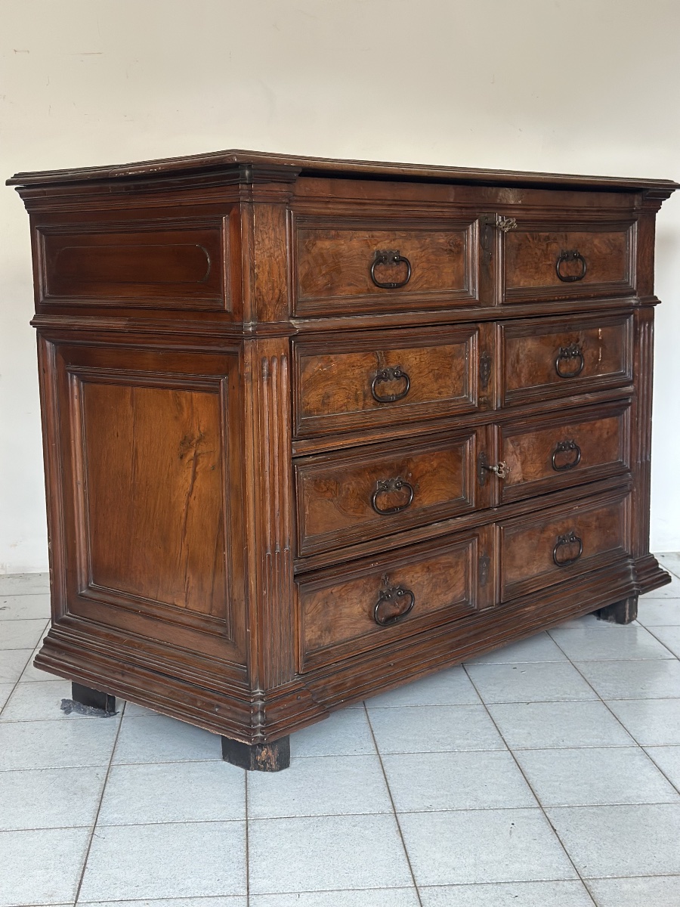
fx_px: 1257
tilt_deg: -8.4
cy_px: 454
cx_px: 340
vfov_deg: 39.7
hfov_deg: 30.3
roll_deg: +0.0
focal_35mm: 48
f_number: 1.78
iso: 250
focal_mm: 6.86
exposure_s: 1/60
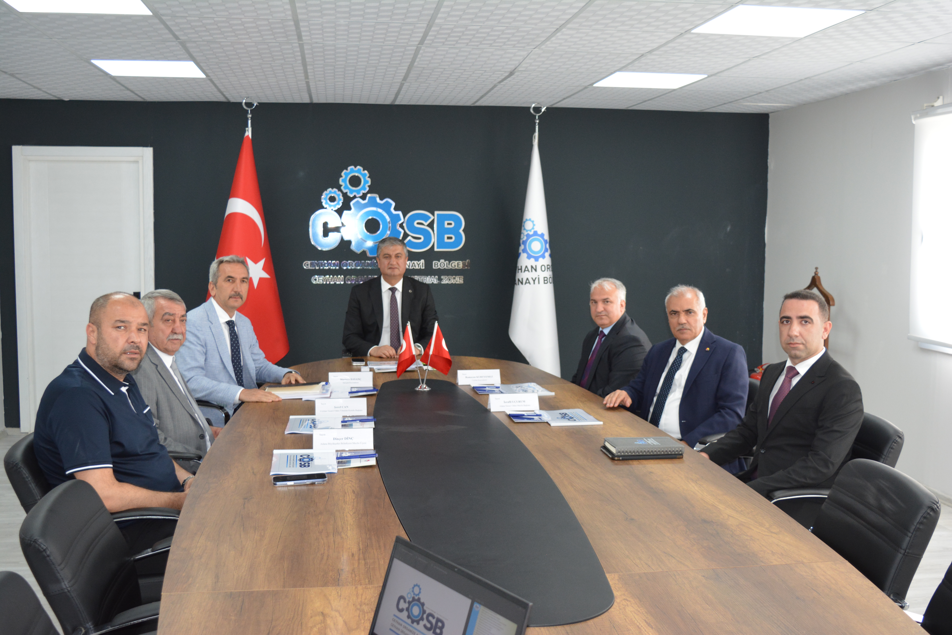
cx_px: 476
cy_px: 318
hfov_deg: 51.3
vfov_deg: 35.5
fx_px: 992
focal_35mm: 38
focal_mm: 25
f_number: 5
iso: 1000
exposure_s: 1/125
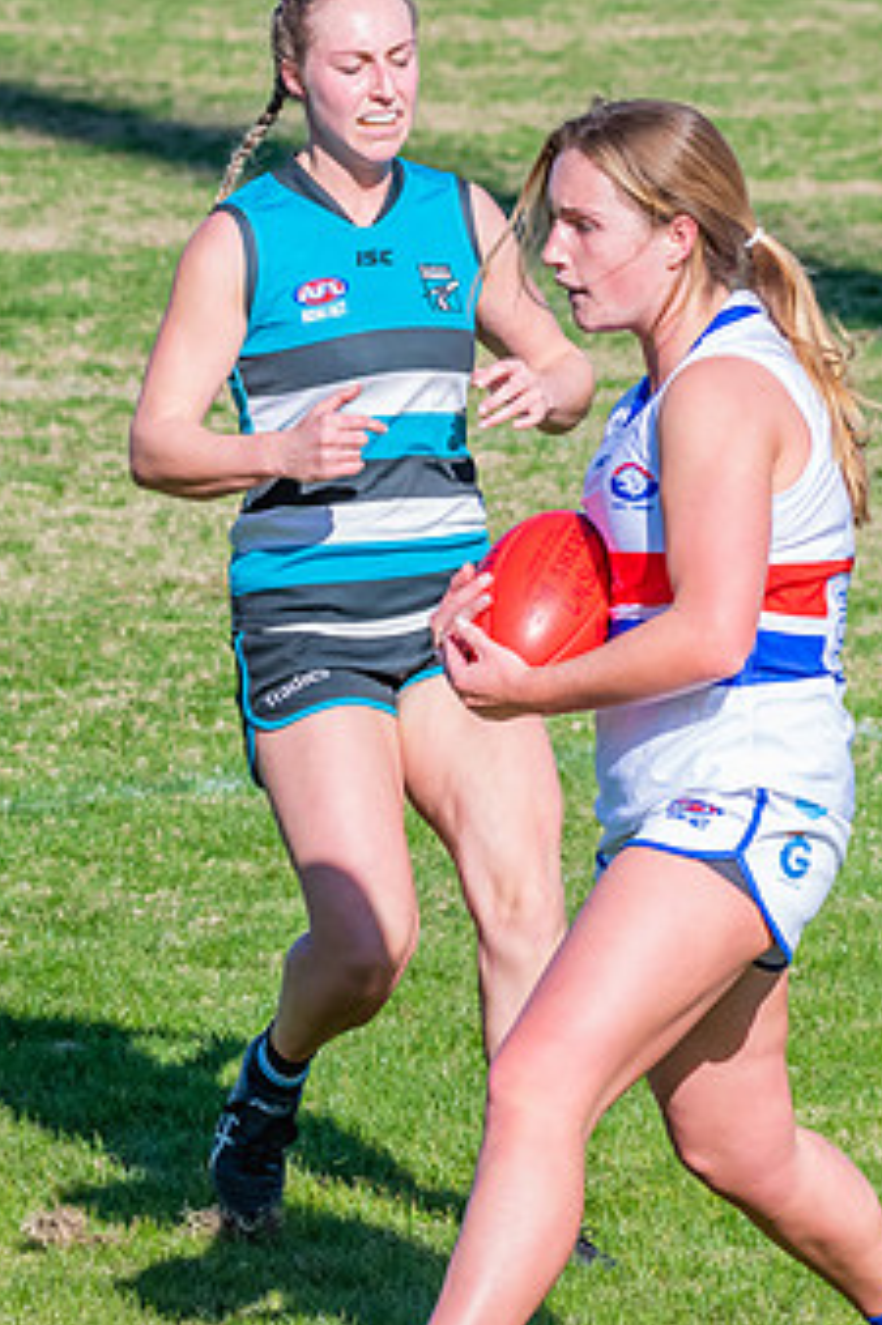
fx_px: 12801
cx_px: 714
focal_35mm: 348
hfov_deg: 3.9
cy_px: 596
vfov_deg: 5.9
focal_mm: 150
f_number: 9
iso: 800
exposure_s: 1/1600
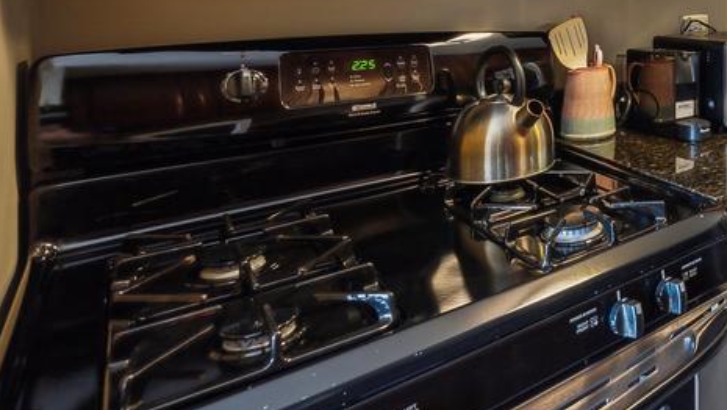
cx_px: 741
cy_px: -9
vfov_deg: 35.0
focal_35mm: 30
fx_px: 579
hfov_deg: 50.6
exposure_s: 1/5
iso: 640
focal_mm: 13
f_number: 7.1
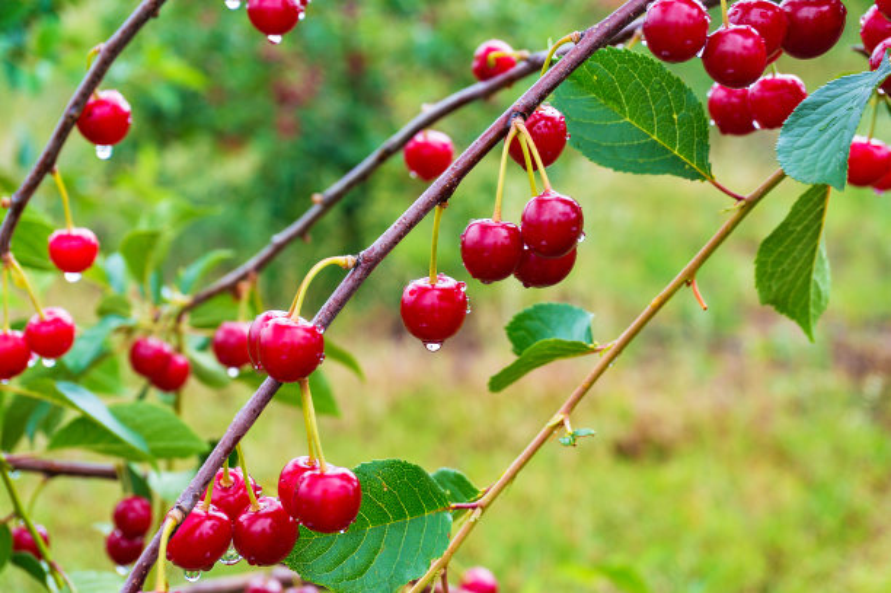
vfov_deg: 18.2
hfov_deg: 27.0
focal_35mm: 75
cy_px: 296
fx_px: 1855
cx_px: 446
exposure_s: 1/80
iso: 100
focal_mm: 50
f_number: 7.1
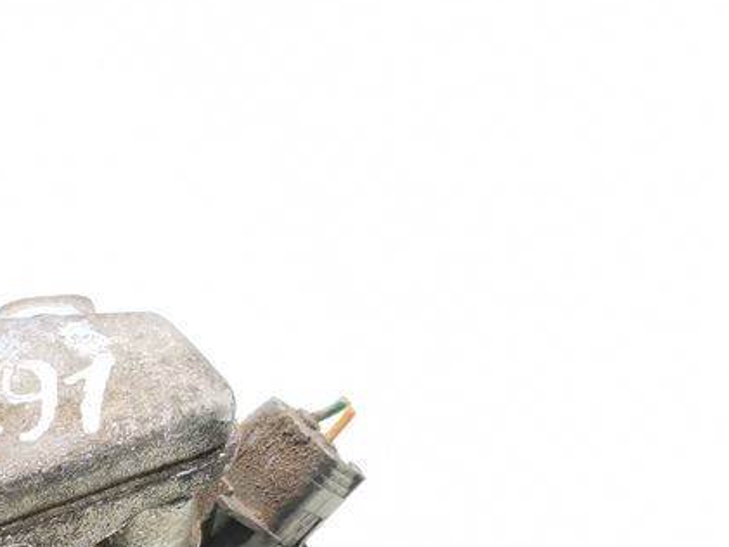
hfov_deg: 22.4
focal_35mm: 79
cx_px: -187
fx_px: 1664
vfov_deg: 18.0
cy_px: 611
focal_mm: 4.75
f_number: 1.8
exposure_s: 1/100
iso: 100
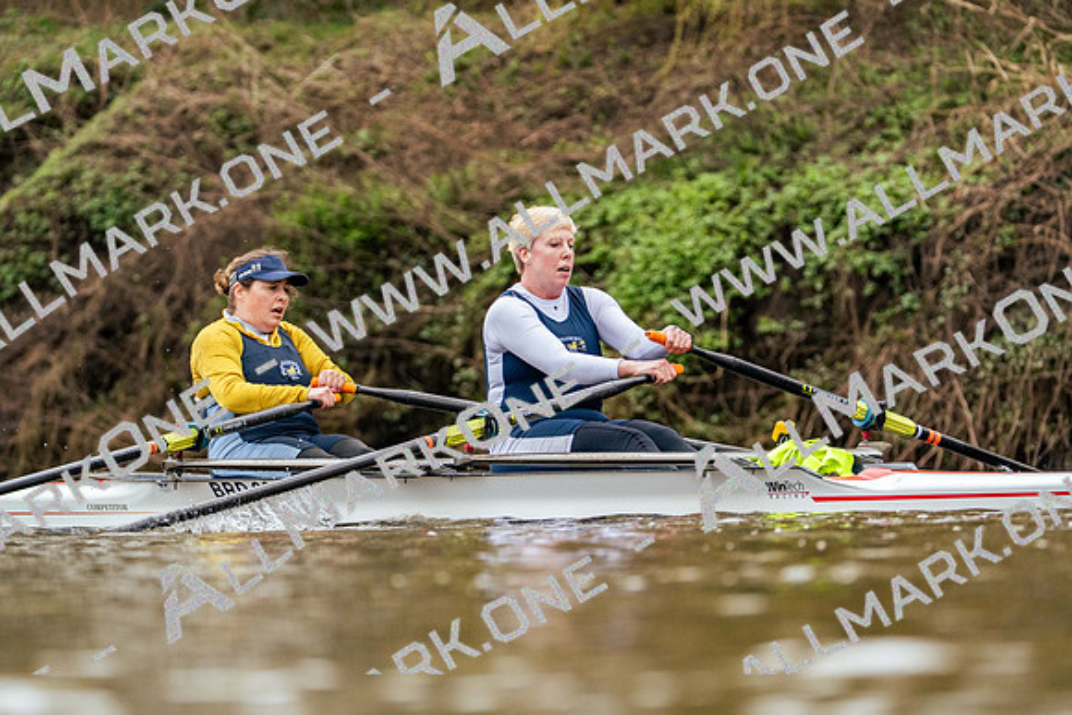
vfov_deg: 3.7
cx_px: 536
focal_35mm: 371
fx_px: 11050
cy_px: 358
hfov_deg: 5.6
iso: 2500
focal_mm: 371
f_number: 6.3
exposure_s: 1/2000
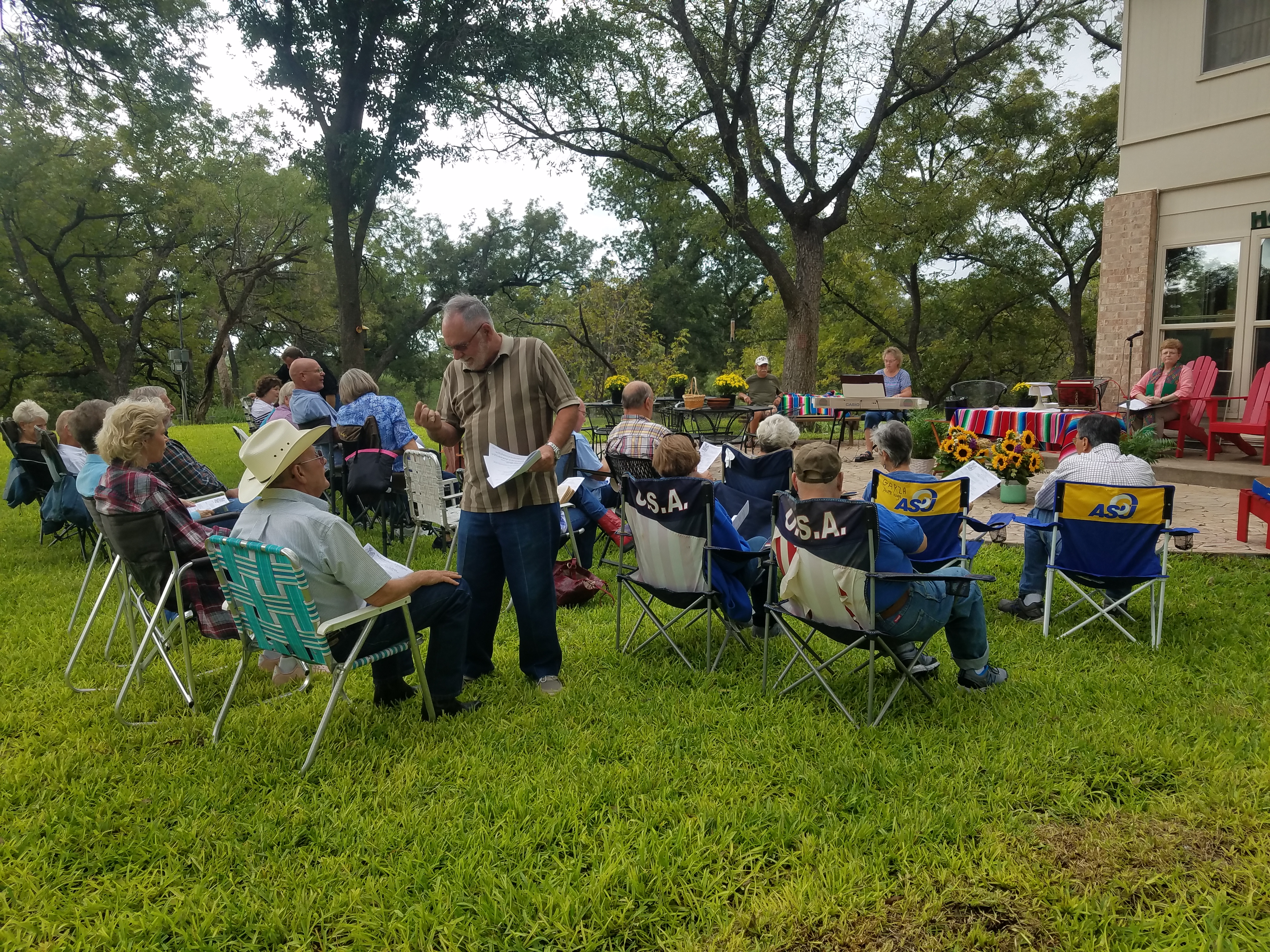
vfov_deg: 53.1
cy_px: 476
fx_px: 954
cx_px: 635
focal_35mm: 26
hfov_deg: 67.3
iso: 50
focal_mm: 4.2
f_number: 1.7
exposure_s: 1/428
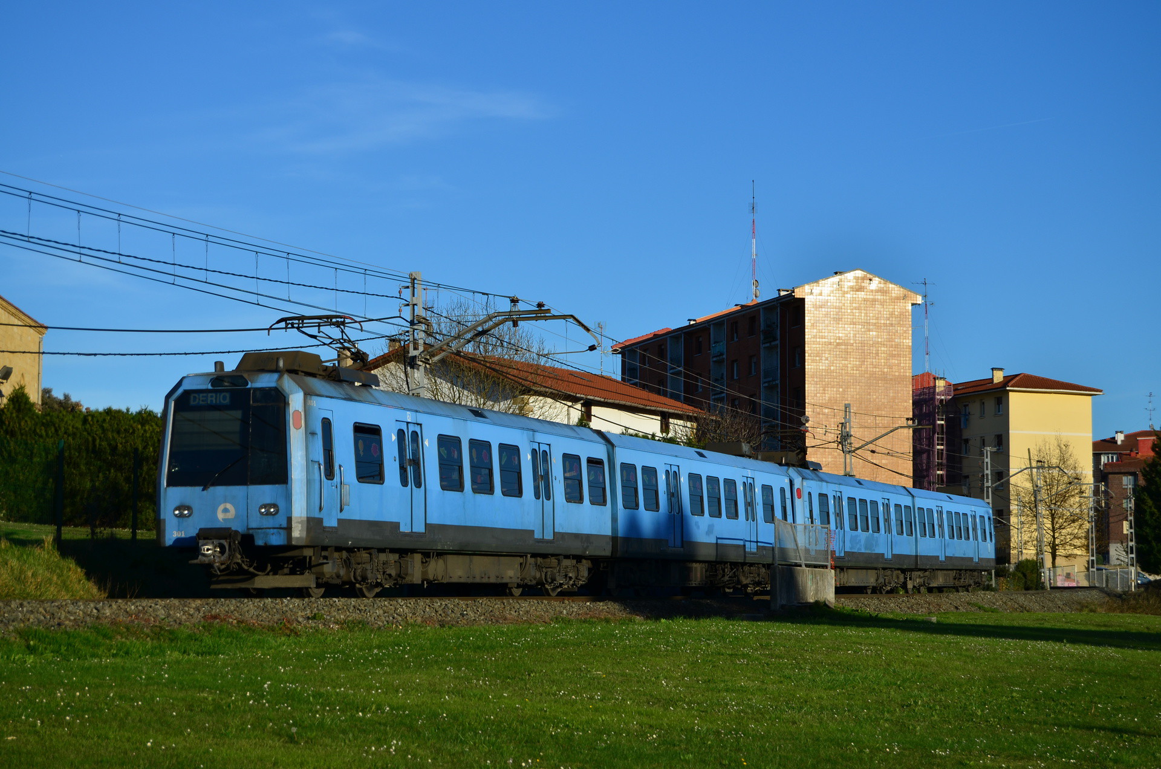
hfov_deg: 24.7
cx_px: 580
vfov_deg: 16.5
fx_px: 2655
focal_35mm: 82
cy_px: 384
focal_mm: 55
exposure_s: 1/640
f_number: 5.6
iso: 100
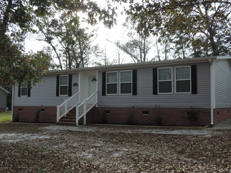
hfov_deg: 46.8
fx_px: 267
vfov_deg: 36.0
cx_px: 116
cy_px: 86
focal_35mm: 40
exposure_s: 1/320
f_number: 3.3
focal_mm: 7.1
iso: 80
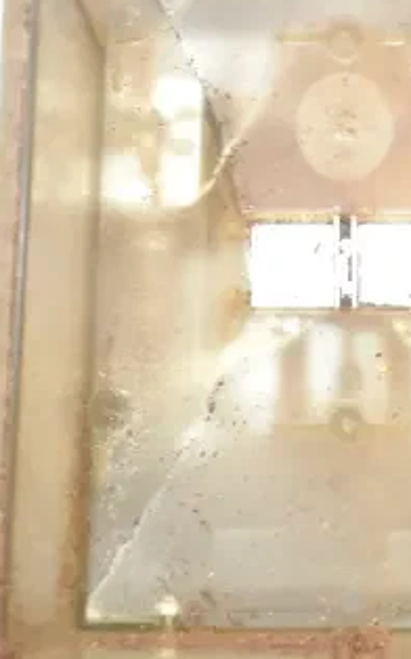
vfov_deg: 19.1
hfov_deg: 12.7
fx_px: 1838
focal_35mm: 102
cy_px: -145
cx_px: 268
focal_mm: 23
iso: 1600
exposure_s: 1/80
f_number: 4.5
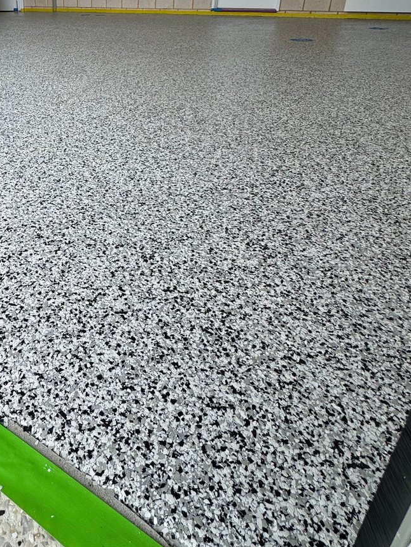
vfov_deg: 63.9
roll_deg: +0.8
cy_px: 146
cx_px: 81
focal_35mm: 26
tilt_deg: -21.3
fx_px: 411
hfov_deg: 49.9
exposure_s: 1/515
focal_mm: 2.22
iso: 40
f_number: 2.2
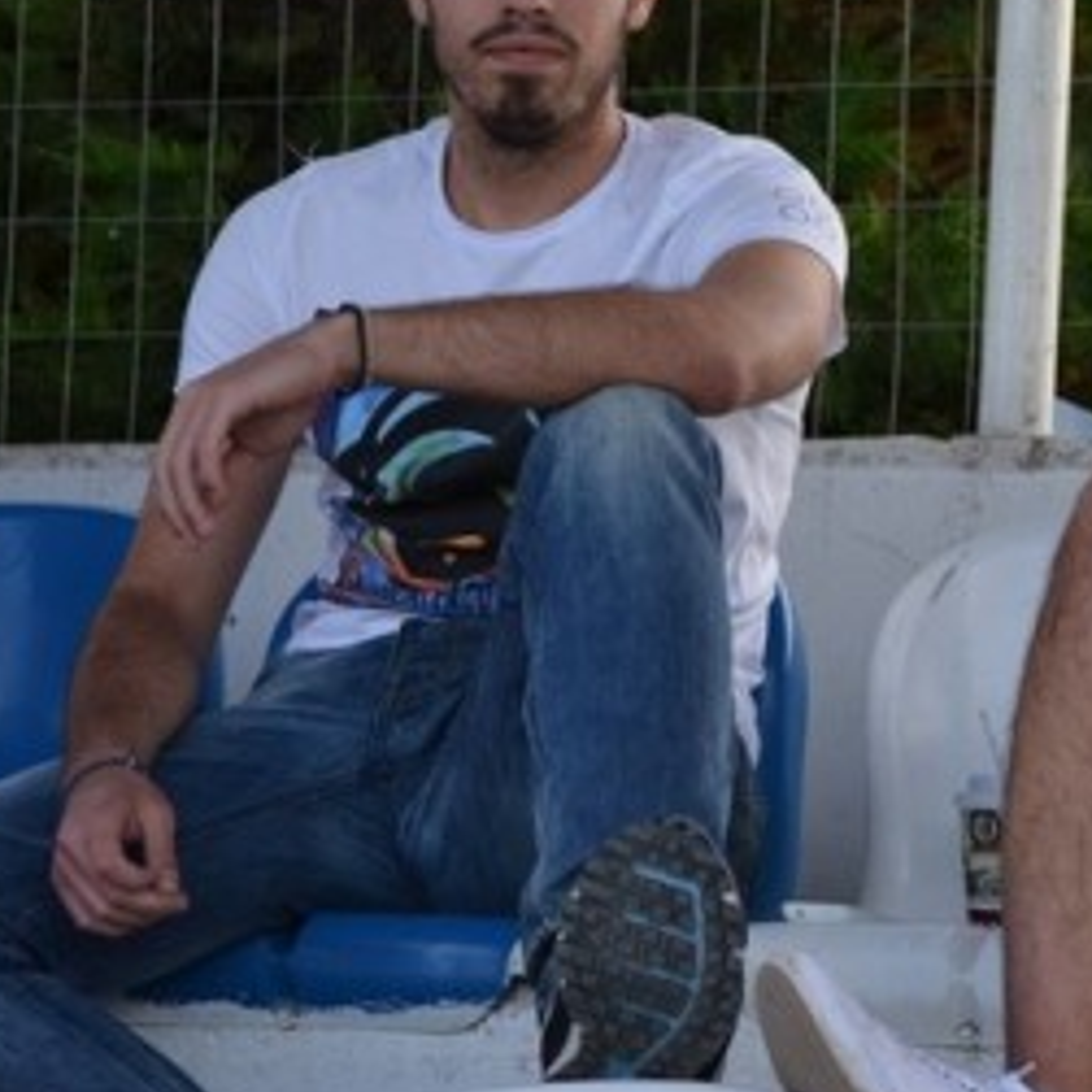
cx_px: 1301
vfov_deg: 9.5
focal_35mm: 184
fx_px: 6571
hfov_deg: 9.4
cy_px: 333
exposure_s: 1/500
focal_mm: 55
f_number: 4
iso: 800
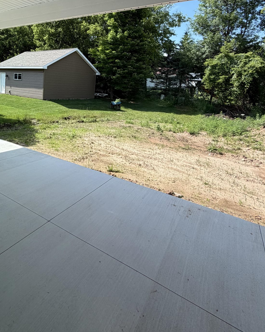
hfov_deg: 57.7
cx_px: 65
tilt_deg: -5.4
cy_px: 107
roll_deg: -3.6
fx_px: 226
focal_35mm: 23
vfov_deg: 70.2
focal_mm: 2.22
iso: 50
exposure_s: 1/502
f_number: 2.2
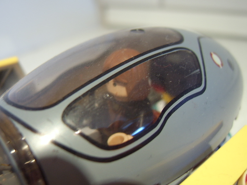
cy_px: 98
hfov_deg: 55.3
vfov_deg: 42.9
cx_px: 120
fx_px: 236
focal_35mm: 33
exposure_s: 1/7
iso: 100
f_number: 2.7
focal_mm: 8.13
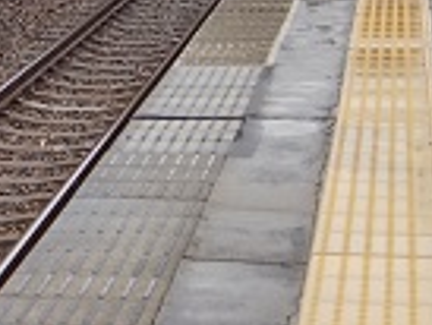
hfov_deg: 10.9
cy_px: -287
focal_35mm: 162
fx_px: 2023
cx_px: -482
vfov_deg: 8.7
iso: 1600
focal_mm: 36
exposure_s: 1/500
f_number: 4
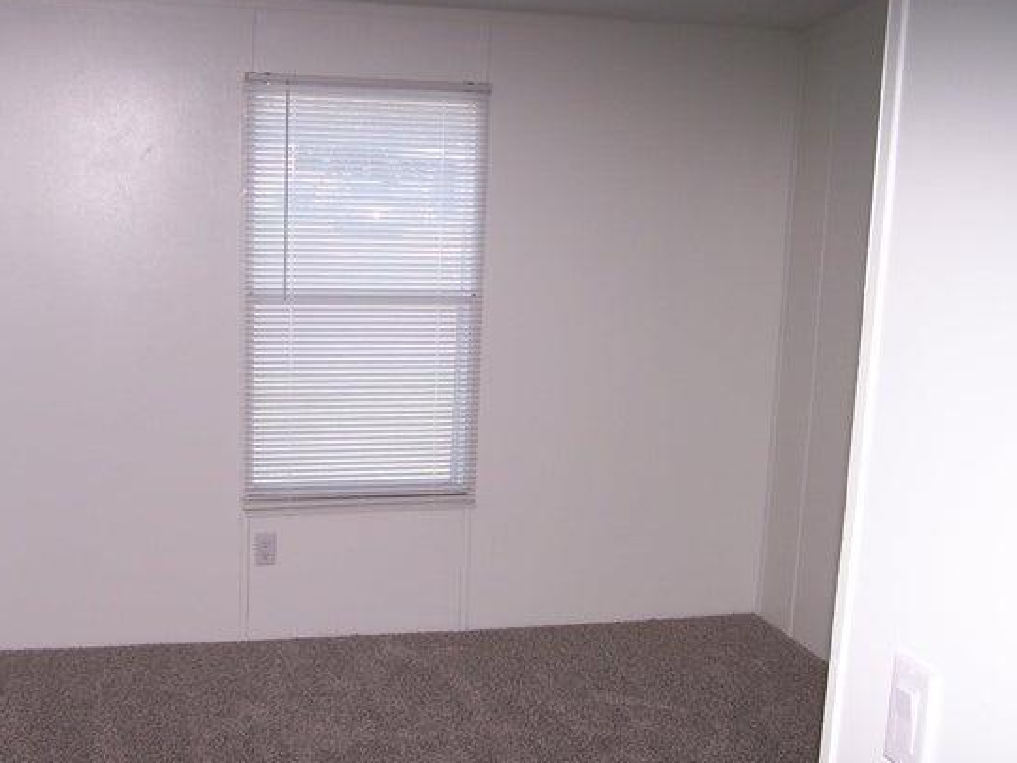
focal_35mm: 45
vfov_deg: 32.1
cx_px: 478
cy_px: 431
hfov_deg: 42.1
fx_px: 1322
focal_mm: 6.3
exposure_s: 1/60
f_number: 2.8
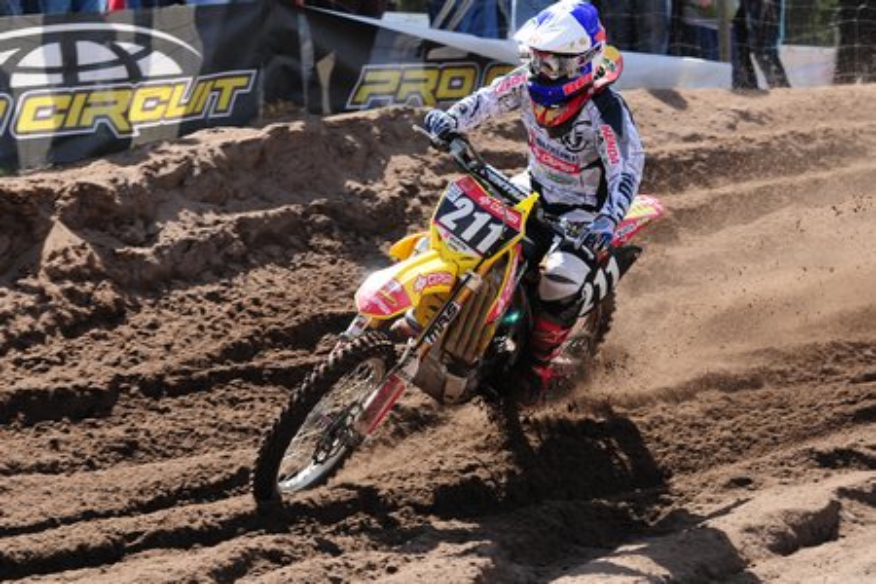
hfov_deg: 14.9
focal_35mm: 138
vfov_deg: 9.9
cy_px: 292
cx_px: 438
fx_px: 3358
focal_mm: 92
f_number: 4
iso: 200
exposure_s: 1/800
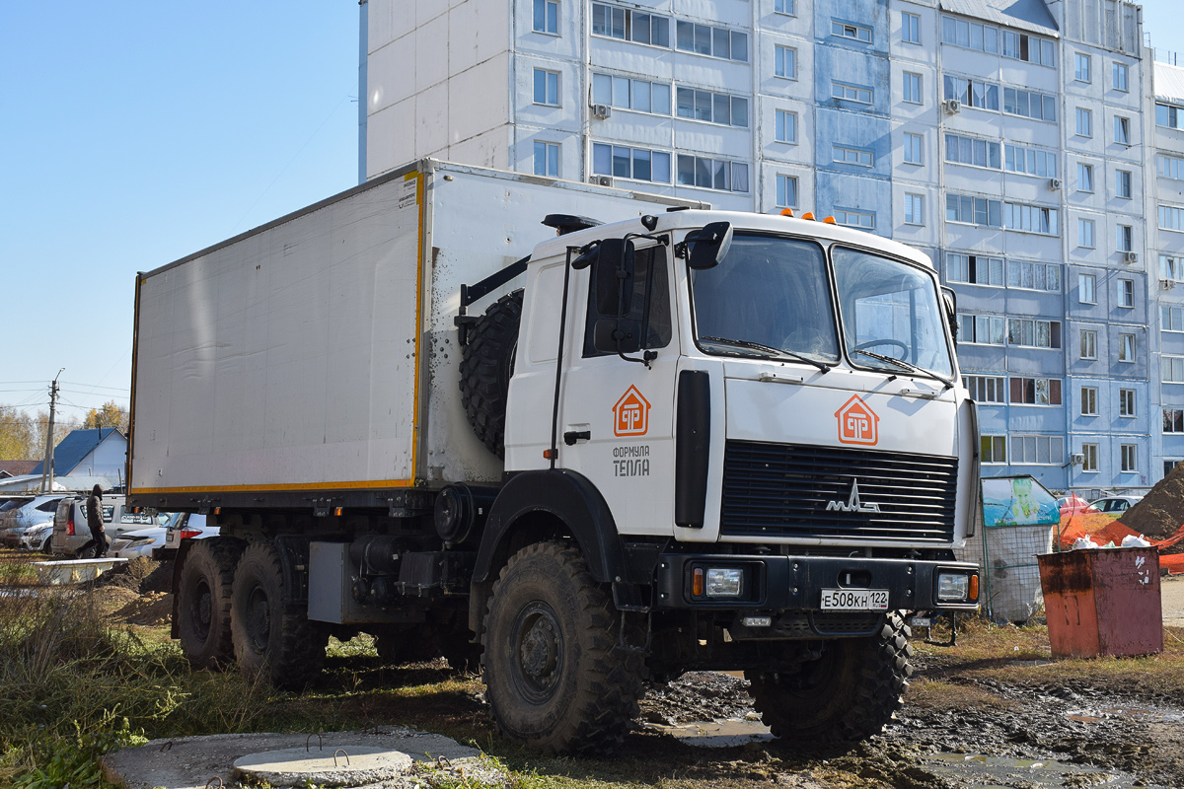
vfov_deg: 31.9
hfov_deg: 46.4
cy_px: 394
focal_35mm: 42
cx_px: 592
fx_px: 1381
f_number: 7.1
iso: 200
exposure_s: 1/400
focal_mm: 28
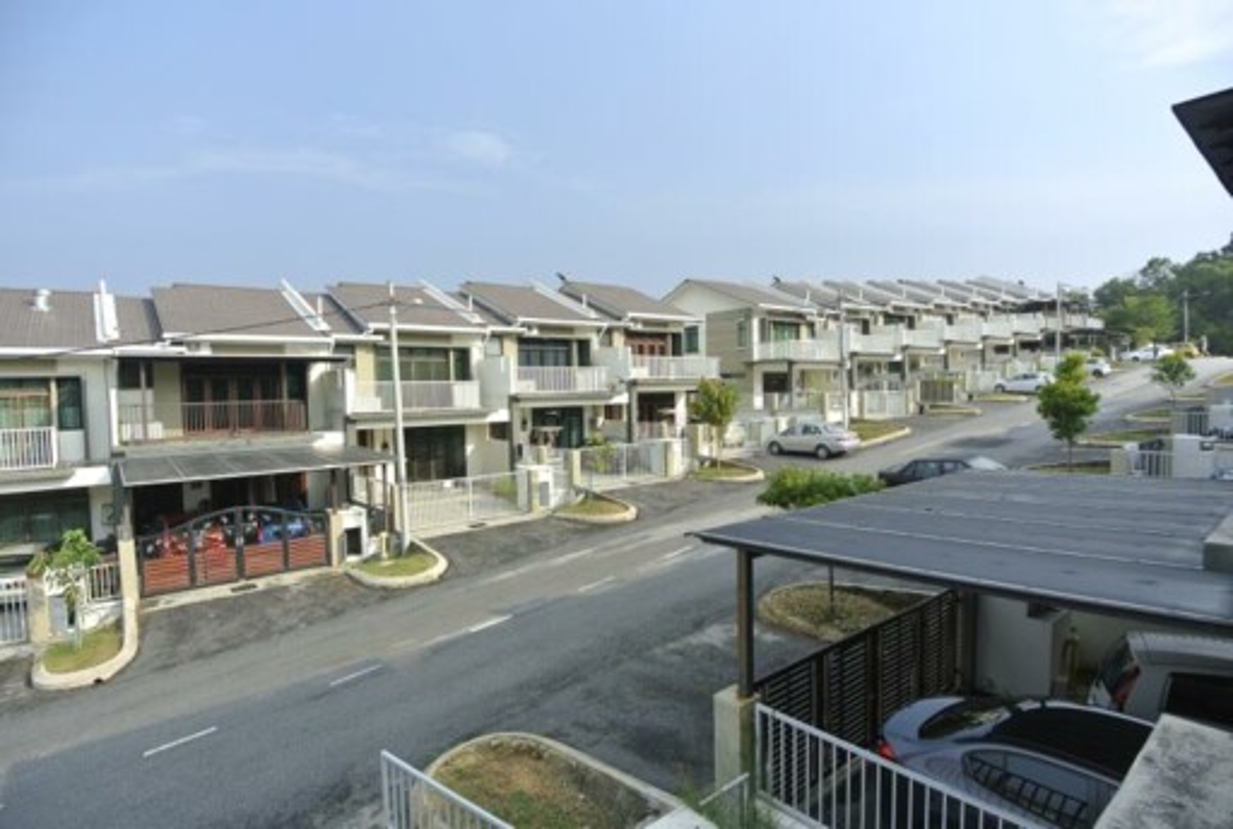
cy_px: 414
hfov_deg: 89.9
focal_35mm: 18
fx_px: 618
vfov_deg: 67.7
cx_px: 616
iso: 100
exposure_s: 1/400
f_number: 5
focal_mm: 6.7
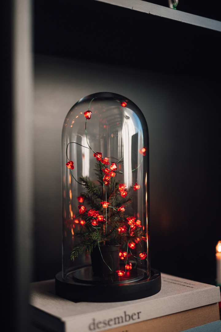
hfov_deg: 27.0
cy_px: 166
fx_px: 460
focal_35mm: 50
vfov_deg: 39.6
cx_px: 110
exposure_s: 1/250
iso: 100
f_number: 1.4
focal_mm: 50
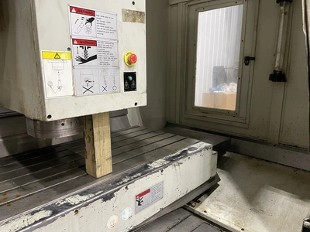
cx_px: 155
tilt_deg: -13.1
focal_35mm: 26
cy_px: 116
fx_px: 233
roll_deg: -0.5
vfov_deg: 53.1
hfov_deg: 67.3
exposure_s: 1/60
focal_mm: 4.2
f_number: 1.6
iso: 320
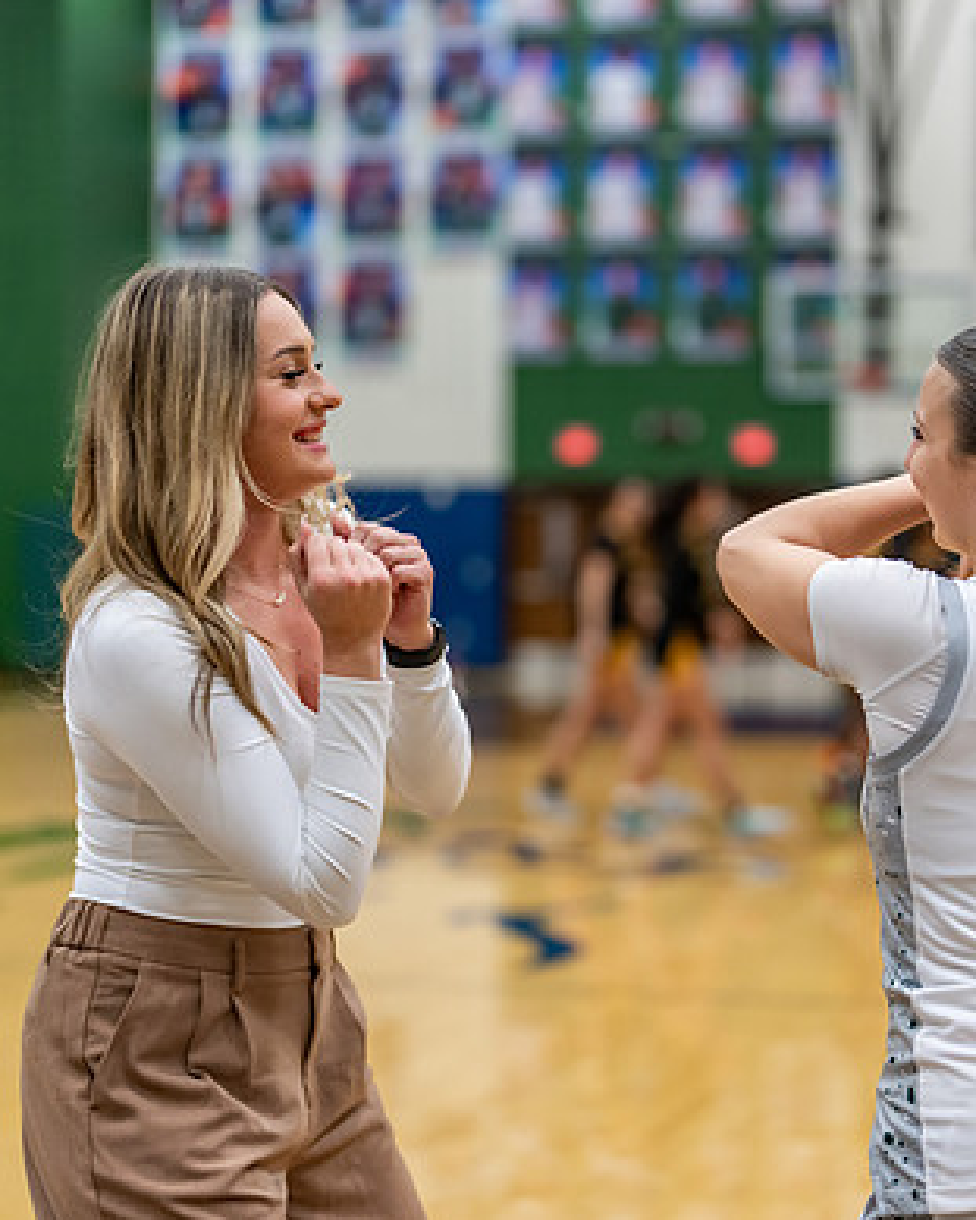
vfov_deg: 25.4
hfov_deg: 20.3
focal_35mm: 75
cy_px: 583
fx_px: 2709
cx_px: 659
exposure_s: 1/800
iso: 800
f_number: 1.2
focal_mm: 50
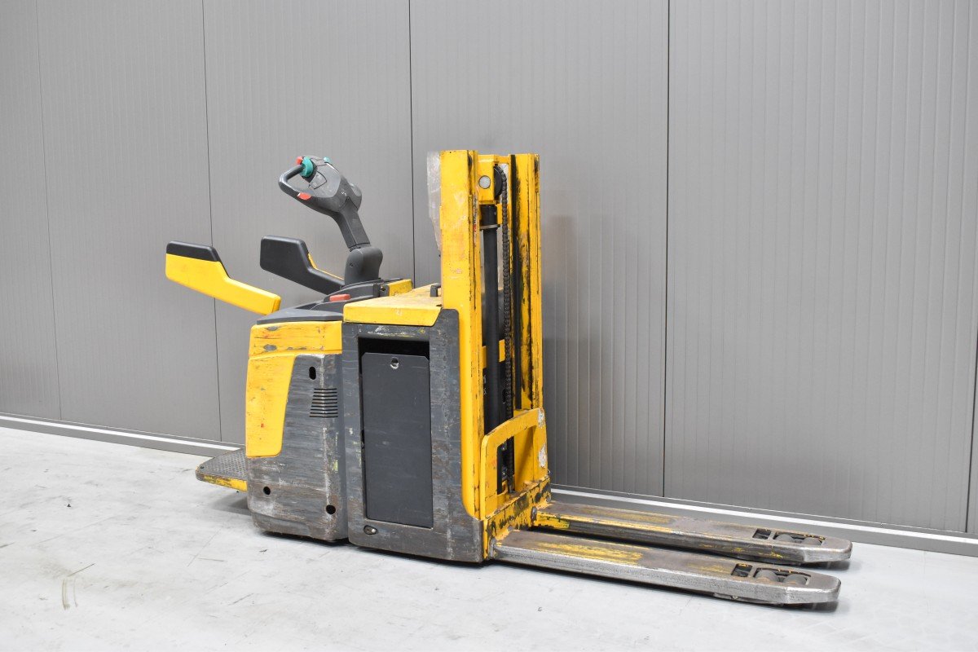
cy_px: 326
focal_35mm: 36
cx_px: 489
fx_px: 978
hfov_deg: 53.1
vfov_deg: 36.9
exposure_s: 1/25
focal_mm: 24
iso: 1600
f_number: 5.6
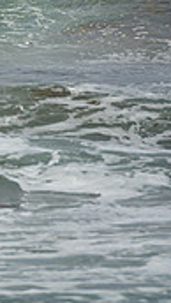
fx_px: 8890
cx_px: -303
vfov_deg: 2.0
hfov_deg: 1.1
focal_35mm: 1105
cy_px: -10
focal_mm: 200
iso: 200
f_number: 5.6
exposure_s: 1/400
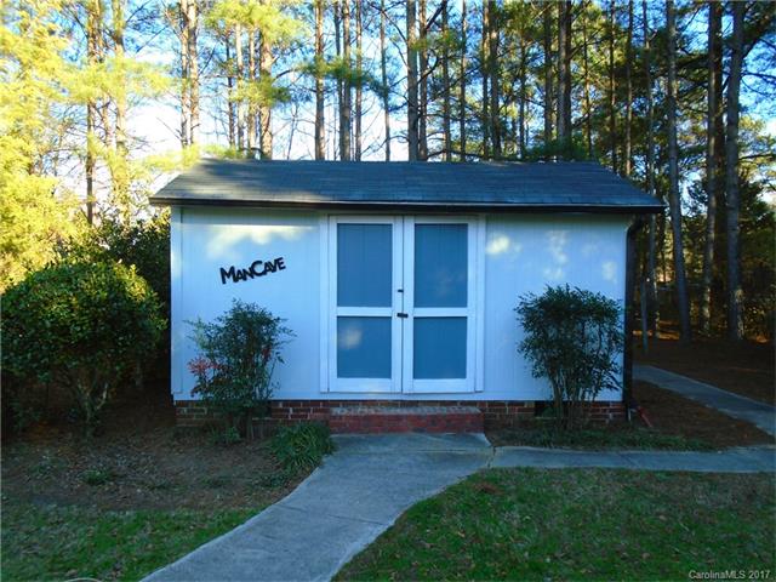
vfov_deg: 53.1
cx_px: 388
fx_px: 583
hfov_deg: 67.3
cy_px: 291
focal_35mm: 26
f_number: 3.2
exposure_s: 1/125
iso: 100
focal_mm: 4.6
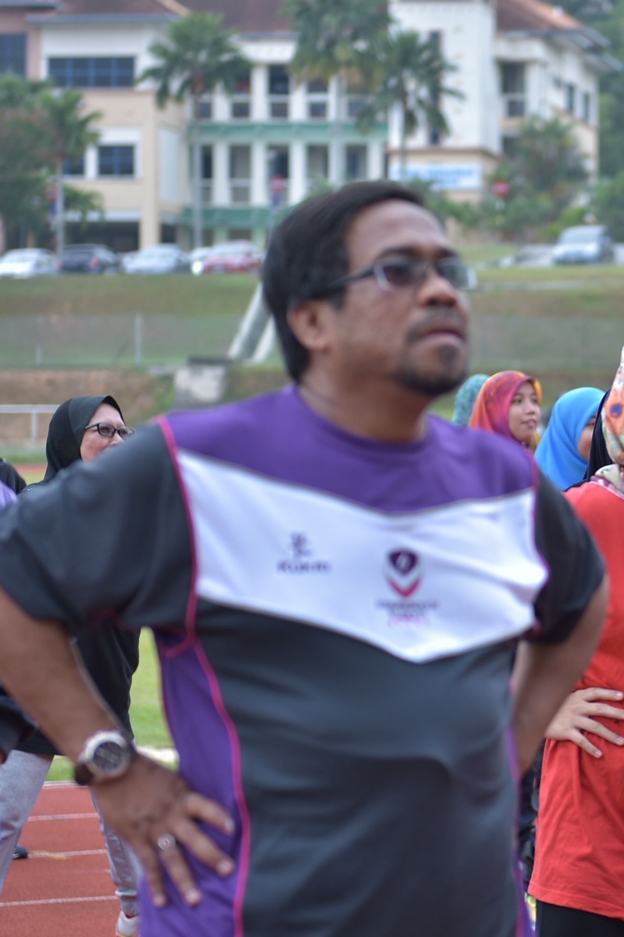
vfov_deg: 13.8
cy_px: 470
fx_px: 3875
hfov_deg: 9.1
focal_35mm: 149
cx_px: 676
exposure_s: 1/200
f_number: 2.8
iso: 100
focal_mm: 66
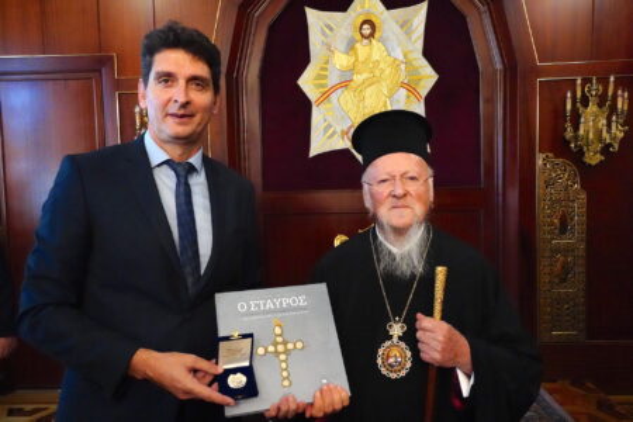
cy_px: 211
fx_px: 457
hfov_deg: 69.4
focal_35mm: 26
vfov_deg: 49.6
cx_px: 316
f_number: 8
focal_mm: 26
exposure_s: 1/250
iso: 25600
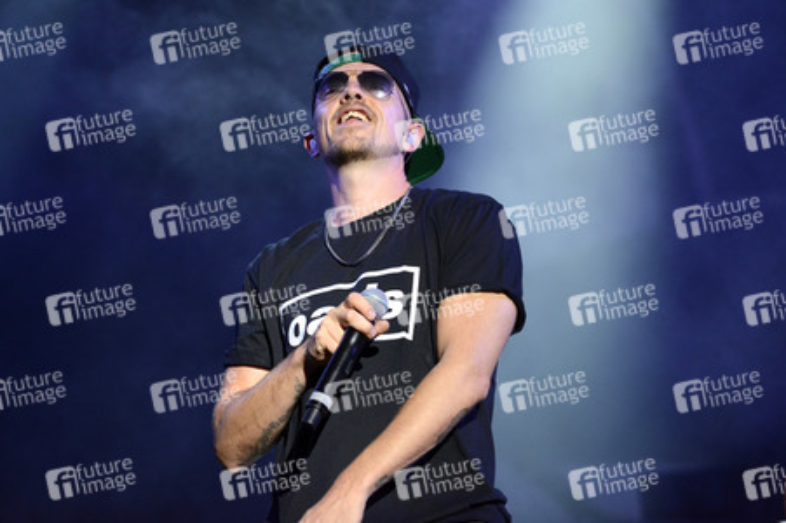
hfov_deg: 15.2
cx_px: 393
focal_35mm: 135
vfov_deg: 10.1
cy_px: 262
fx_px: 2945
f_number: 4
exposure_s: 1/320
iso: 3200
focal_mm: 135
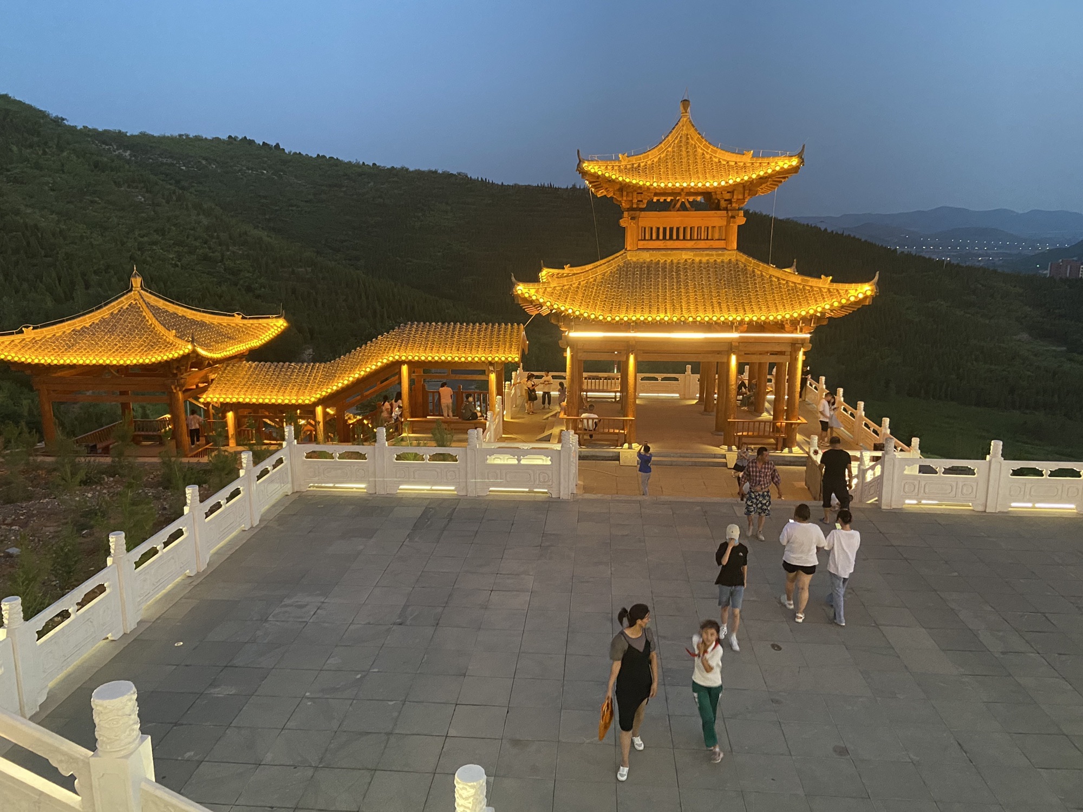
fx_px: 813
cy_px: 406
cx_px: 542
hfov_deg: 67.3
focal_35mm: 26
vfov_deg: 53.1
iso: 500
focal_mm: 4.25
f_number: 1.8
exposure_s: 1/33
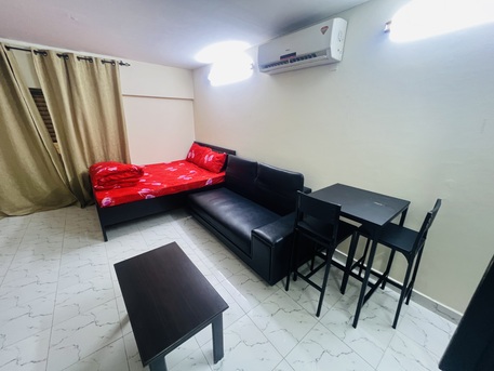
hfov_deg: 106.2
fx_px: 186
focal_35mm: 13
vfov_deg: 89.9
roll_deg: -1.4
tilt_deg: -18.7
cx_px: 247
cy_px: 186
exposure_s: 1/50
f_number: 1.8
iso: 200
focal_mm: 1.57
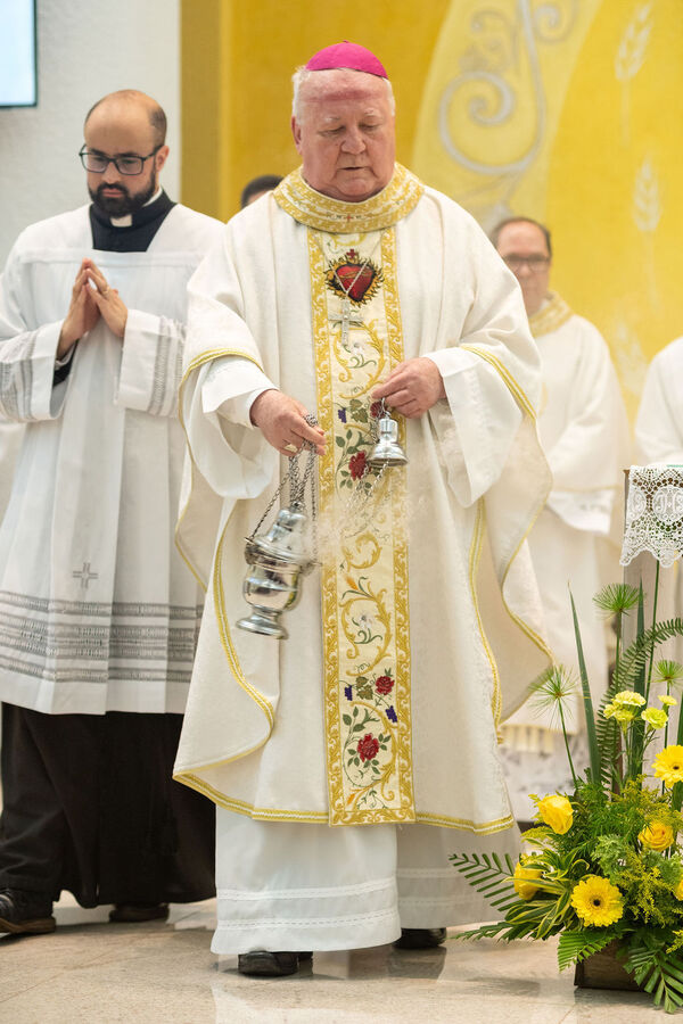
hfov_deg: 16.1
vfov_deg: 23.9
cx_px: 342
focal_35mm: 85
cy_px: 512
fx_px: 2419
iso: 2000
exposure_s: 1/200
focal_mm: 85
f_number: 3.2
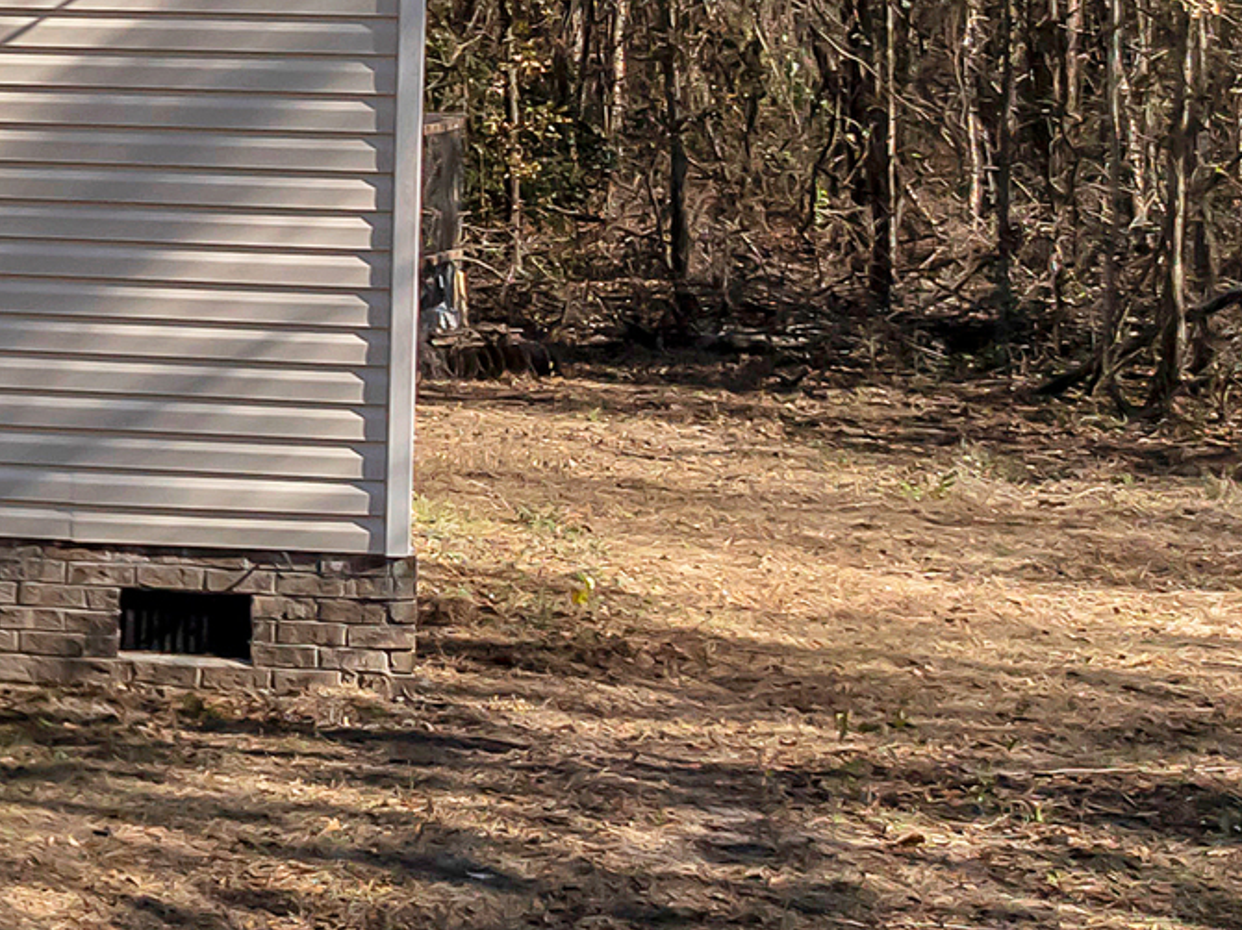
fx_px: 3945
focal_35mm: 110
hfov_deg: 14.6
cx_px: -1283
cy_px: -188
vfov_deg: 13.1
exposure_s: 1/400
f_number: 4
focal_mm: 12.29
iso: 100
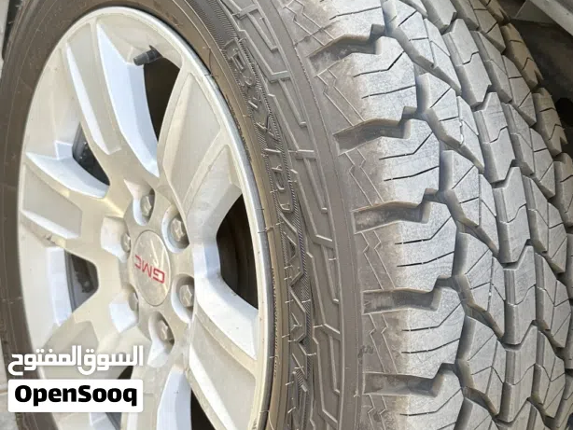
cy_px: 211
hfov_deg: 69.4
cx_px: 284
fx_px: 414
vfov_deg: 54.9
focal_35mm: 25
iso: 250
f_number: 1.78
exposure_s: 1/120
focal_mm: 6.86
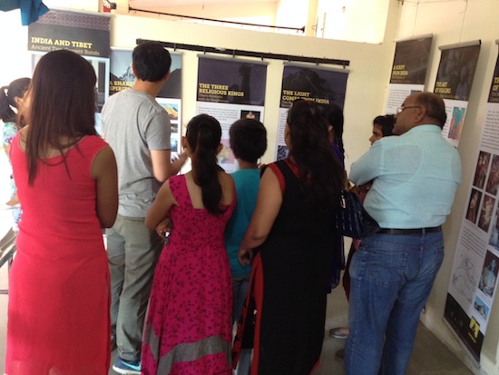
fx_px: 505
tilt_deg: -10.7
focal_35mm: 35
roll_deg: -6.9
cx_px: 250
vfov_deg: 40.7
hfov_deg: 52.6
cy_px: 188
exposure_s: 1/20
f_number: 2.4
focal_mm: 4.28
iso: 250
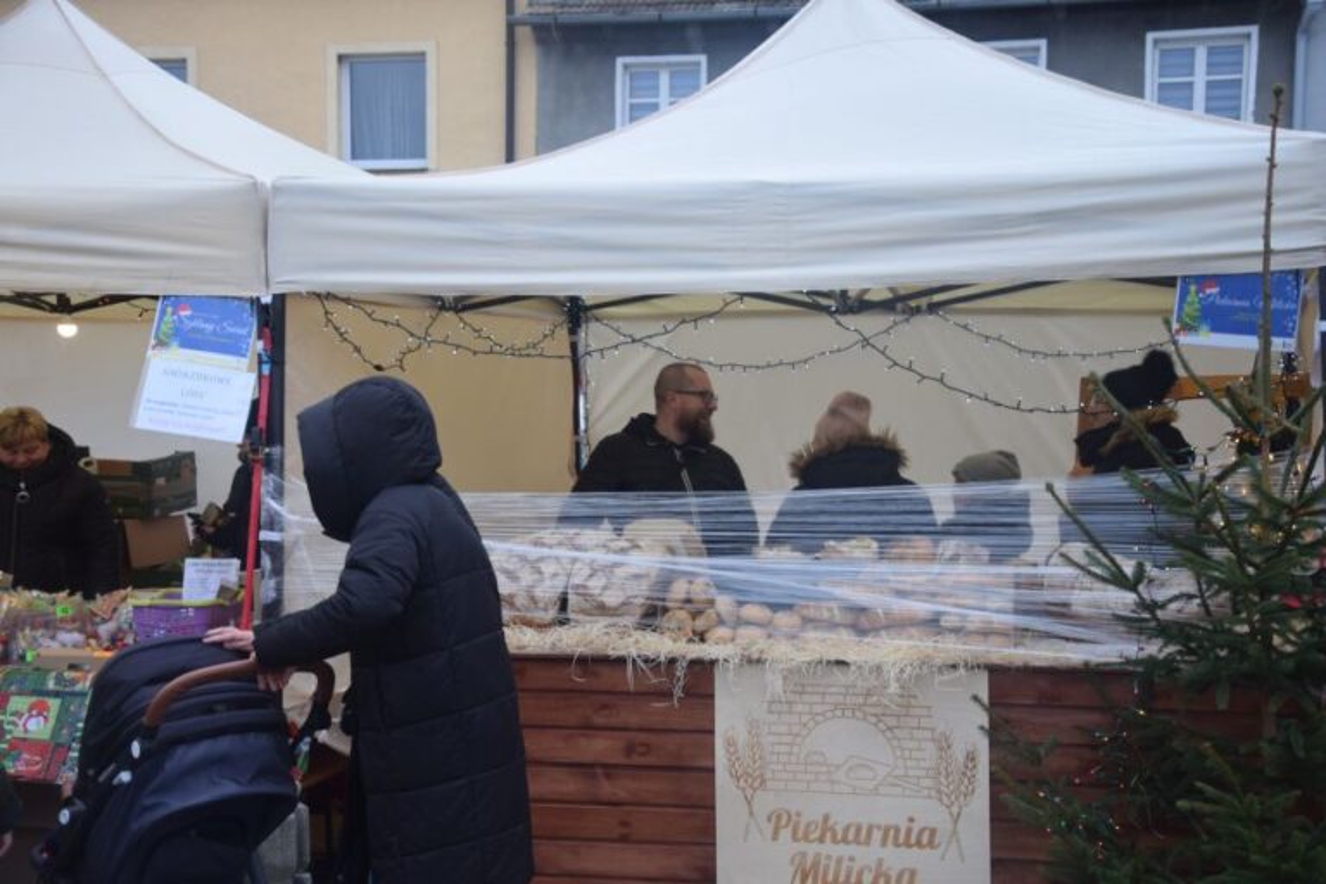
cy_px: 442
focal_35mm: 60
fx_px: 2210
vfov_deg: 22.6
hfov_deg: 33.4
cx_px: 663
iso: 400
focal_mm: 40
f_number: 5.6
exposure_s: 1/125
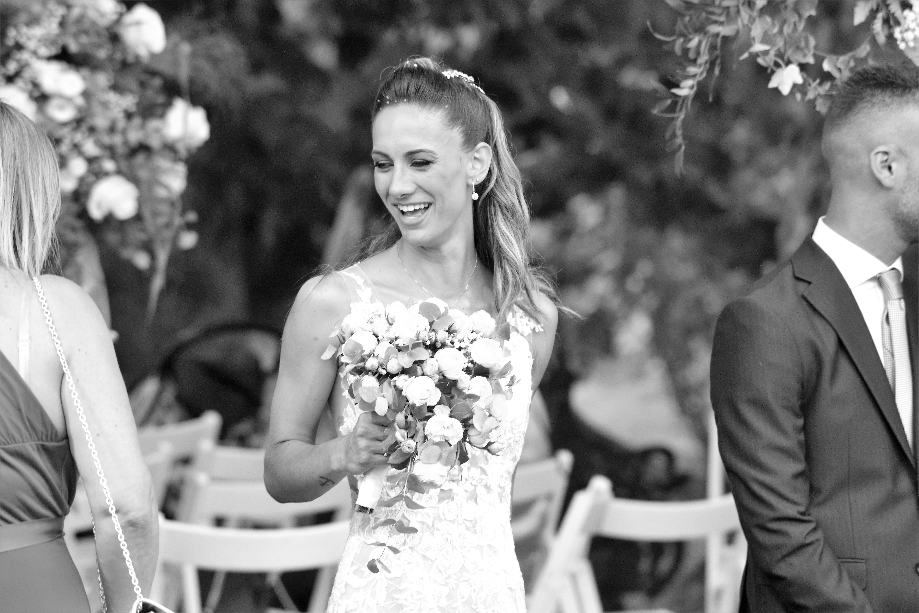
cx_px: 460
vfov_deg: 4.6
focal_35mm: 300
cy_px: 306
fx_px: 7661
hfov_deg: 6.9
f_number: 10
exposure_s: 1/320
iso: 1000
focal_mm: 300
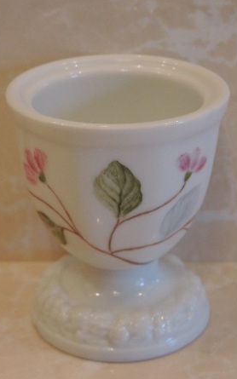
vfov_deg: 21.6
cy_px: 189
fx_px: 992
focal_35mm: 96
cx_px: 117
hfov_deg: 13.6
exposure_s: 1/40
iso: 400
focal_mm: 16
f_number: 4.1
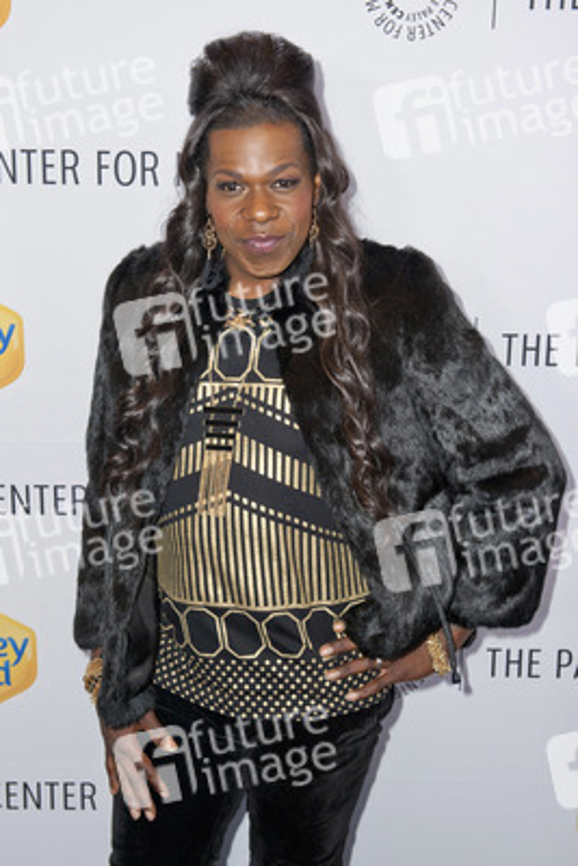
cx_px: 289
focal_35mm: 48
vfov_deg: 41.1
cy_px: 433
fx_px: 1155
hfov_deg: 28.1
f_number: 4.5
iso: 500
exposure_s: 1/400
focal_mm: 48
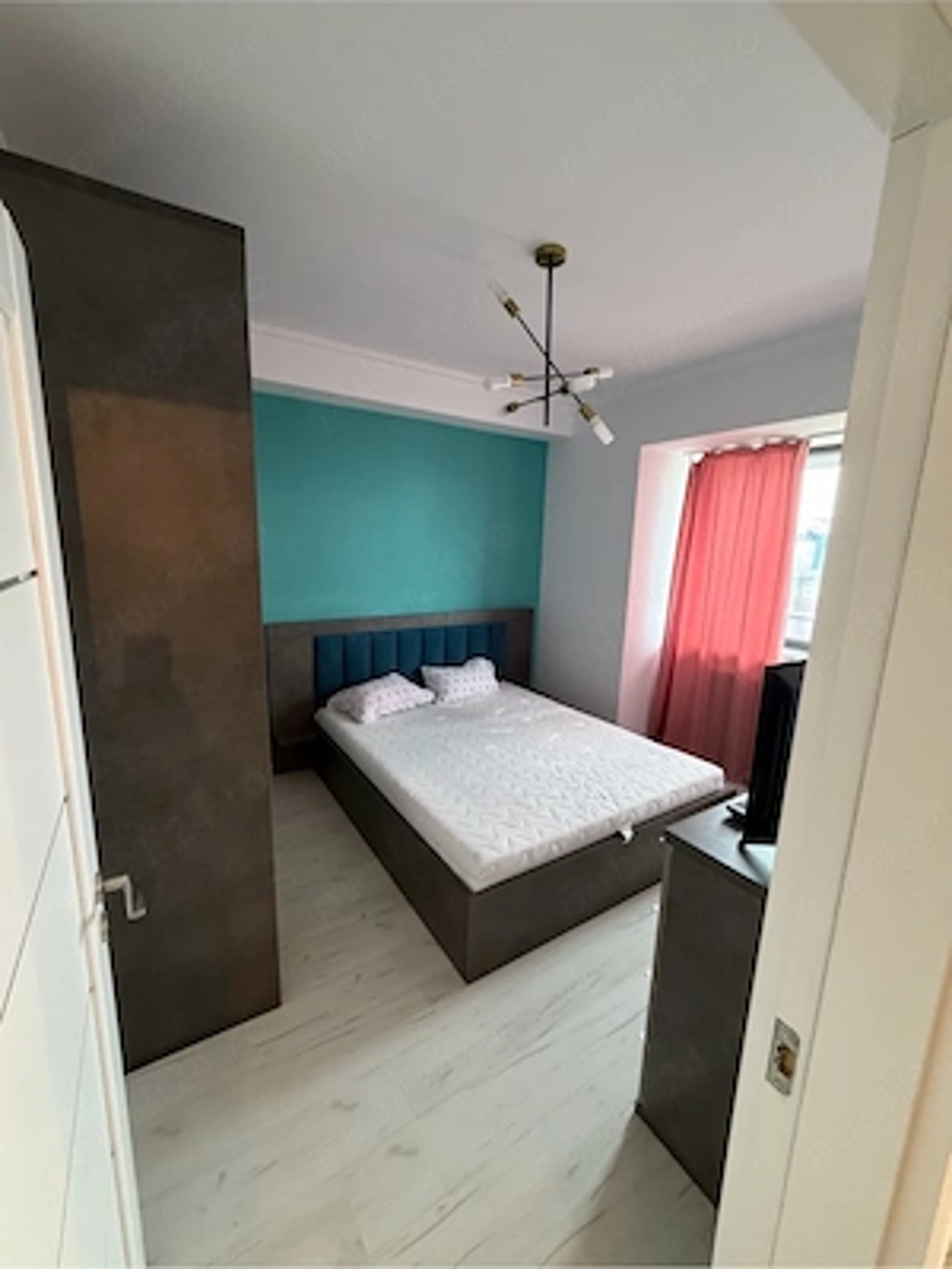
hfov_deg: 85.7
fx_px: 513
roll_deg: -1.6
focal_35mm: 14
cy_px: 634
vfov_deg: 102.1
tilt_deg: -9.6
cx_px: 476
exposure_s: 1/60
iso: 500
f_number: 2.2
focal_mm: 2.22
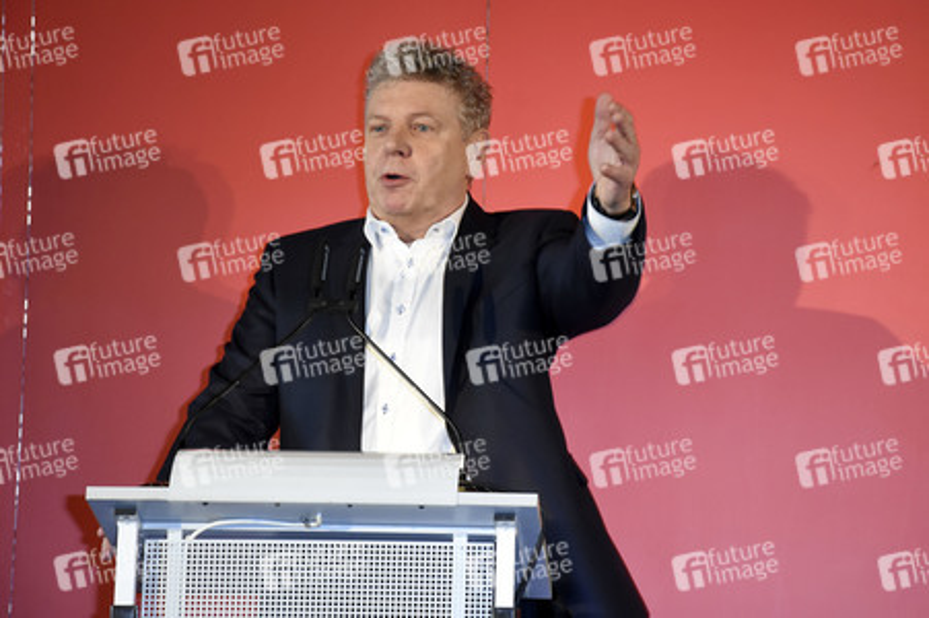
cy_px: 309
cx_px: 464
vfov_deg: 10.7
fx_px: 3288
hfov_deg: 16.1
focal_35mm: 128
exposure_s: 1/60
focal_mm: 85
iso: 1600
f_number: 6.3
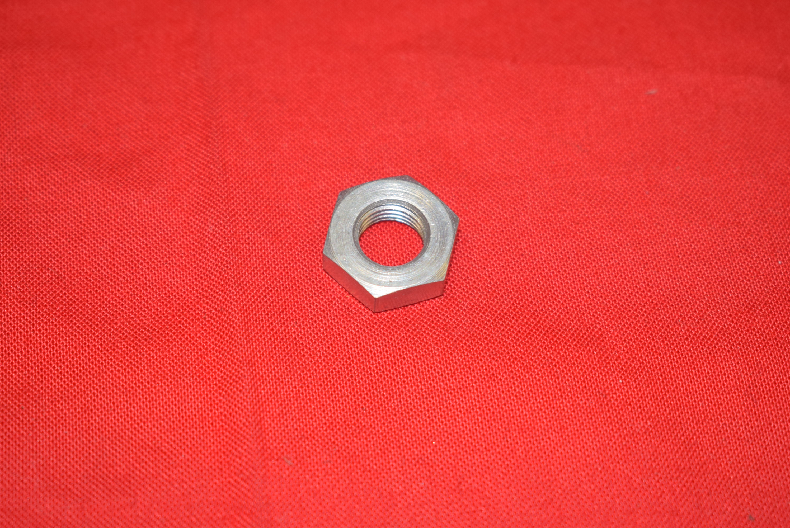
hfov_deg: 27.0
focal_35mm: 75
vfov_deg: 18.2
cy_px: 264
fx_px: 1647
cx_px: 395
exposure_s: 1/60
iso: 500
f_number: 5.6
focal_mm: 50
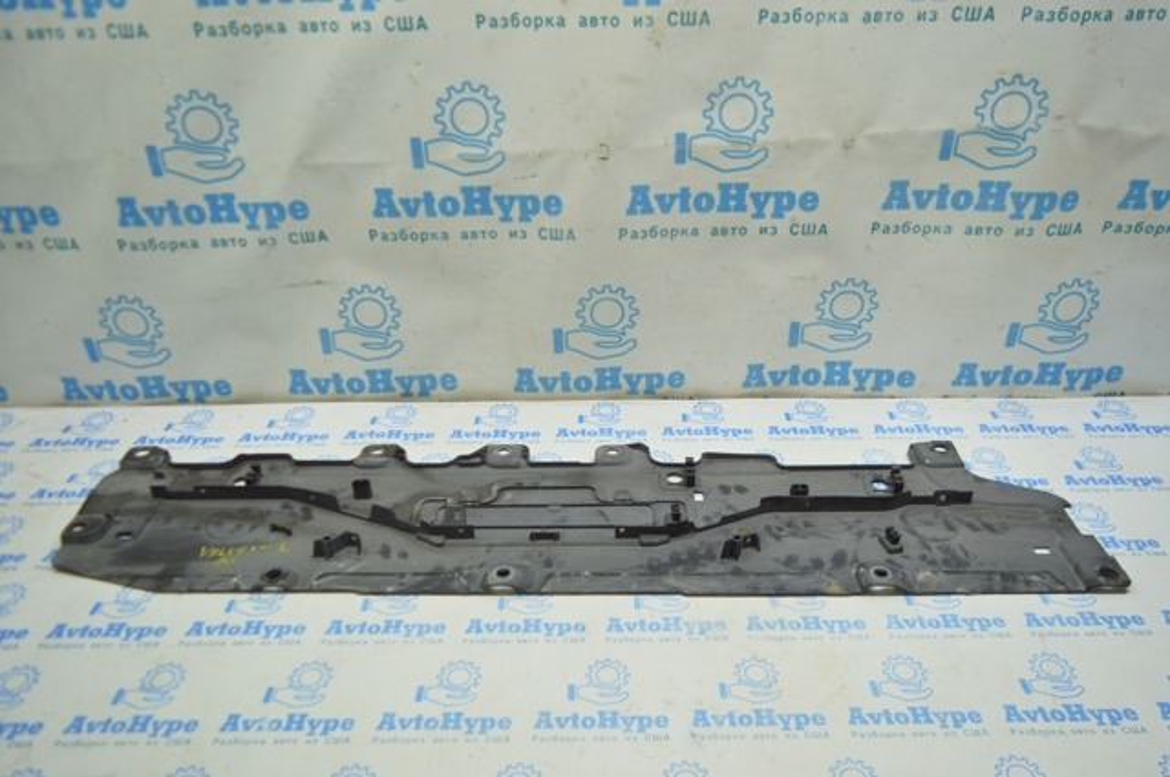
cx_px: 585
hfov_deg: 67.4
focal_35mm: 27
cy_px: 388
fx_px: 876
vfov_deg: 47.8
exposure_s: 1/50
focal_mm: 18
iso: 400
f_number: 3.5
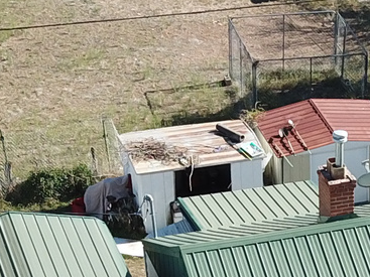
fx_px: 1549
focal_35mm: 145
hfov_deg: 13.4
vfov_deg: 9.9
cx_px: 404
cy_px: 433
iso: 100
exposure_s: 1/791
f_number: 2.2
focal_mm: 4.73
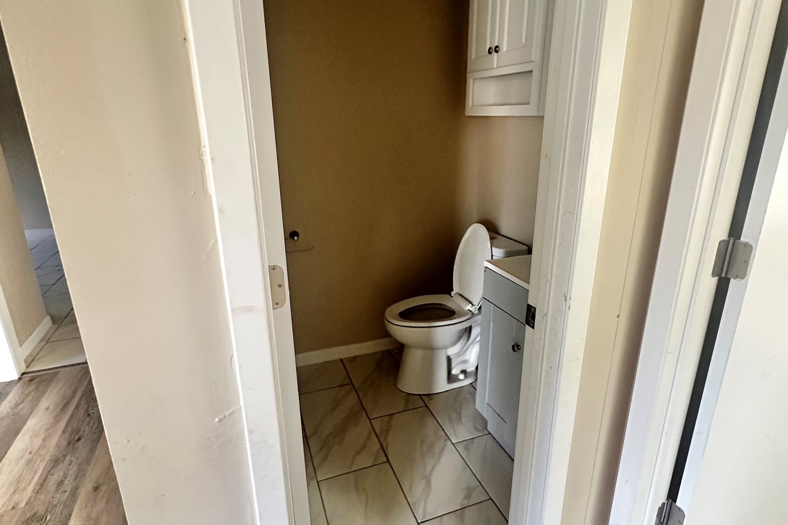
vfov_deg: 61.9
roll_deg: -0.5
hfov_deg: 84.0
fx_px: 438
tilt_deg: -17.2
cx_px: 401
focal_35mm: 20
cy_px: 259
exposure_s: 1/68
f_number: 2.2
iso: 320
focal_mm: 2.22
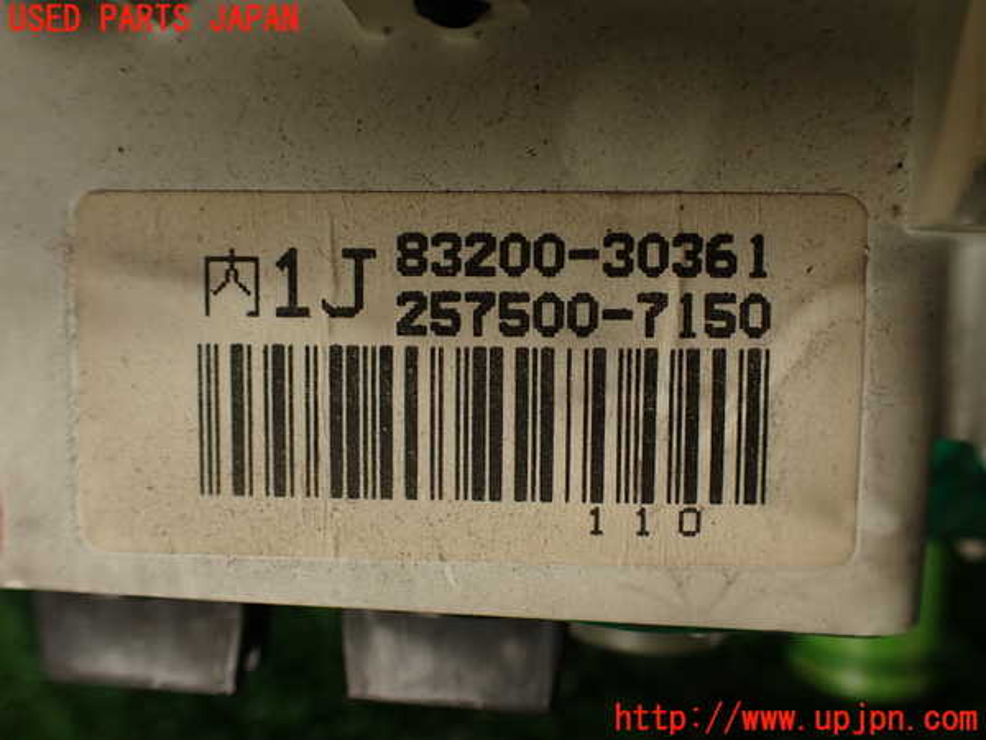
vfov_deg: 44.2
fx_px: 911
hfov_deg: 56.8
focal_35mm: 32
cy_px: 370
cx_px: 493
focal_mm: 5.79
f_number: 2.4
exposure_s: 1/60
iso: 160
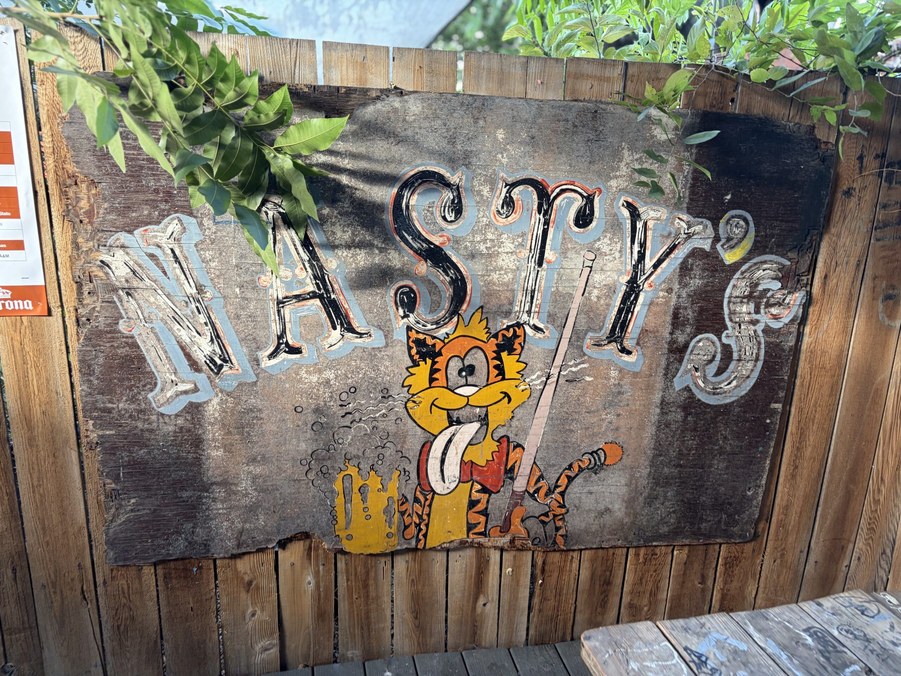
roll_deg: -3.8
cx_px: 450
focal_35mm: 26
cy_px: 338
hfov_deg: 67.3
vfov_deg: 53.1
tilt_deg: -17.1
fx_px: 677
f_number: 1.6
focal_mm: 5.96
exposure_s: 1/60
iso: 80
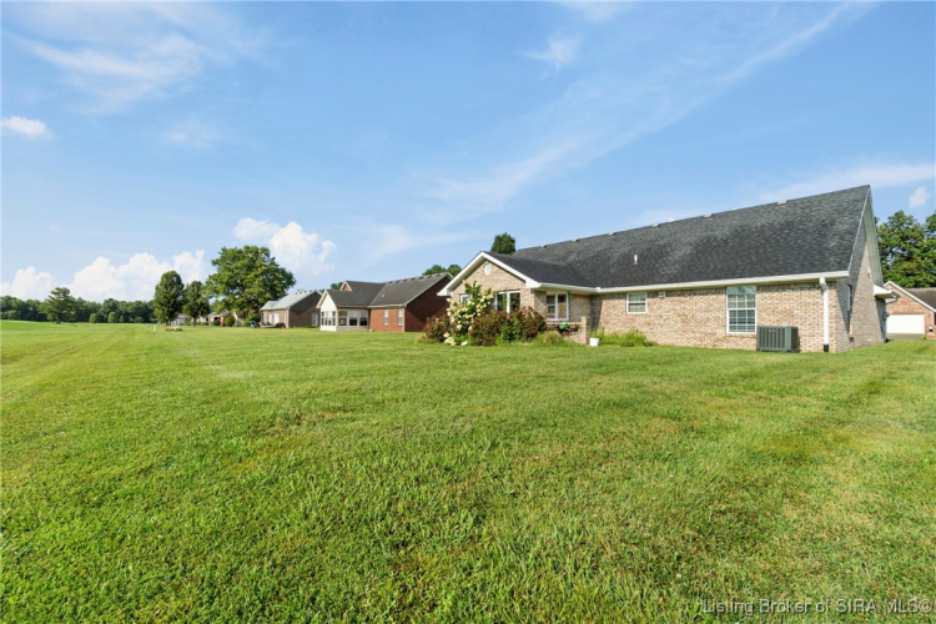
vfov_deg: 77.3
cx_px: 468
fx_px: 390
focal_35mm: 15
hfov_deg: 100.4
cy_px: 312
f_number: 8
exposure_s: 1/640
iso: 400
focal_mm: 10
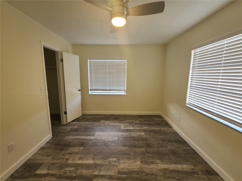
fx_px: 91
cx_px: 121
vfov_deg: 89.9
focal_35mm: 13
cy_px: 90
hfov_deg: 106.2
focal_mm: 2.2
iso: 160
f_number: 2.2
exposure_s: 1/60
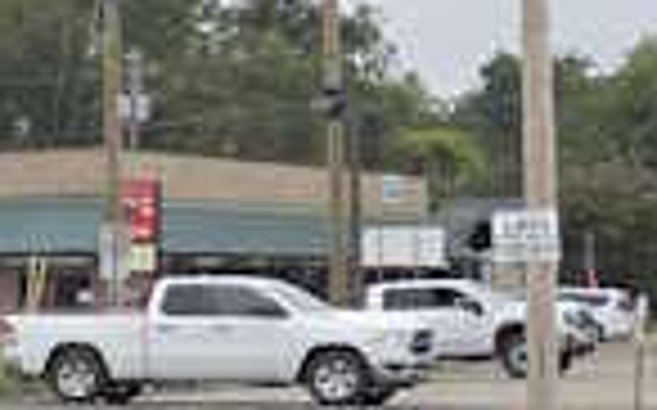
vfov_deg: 7.8
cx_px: -1148
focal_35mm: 167
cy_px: 446
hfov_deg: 10.1
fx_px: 2988
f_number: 1.8
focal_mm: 5.4
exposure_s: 1/629
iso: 25
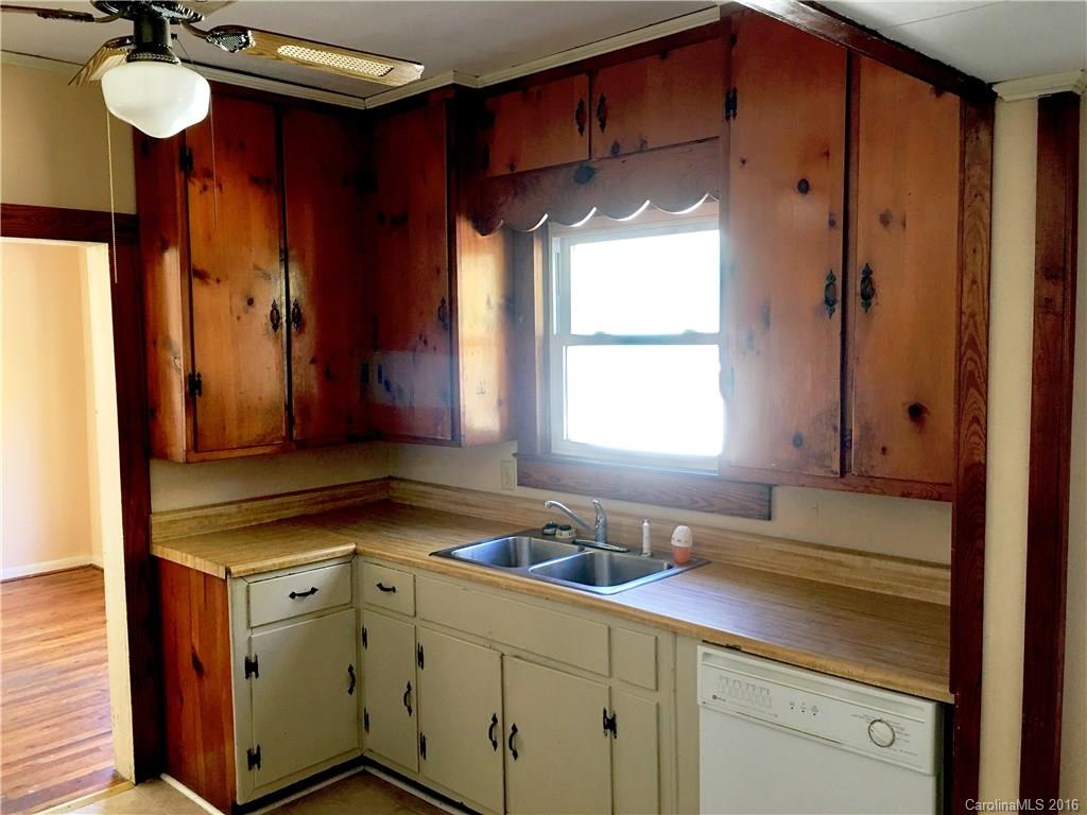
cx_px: 544
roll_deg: +0.4
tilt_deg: -3.5
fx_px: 911
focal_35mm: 29
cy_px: 408
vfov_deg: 48.2
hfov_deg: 61.7
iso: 40
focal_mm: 4.15
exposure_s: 1/15
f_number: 2.2
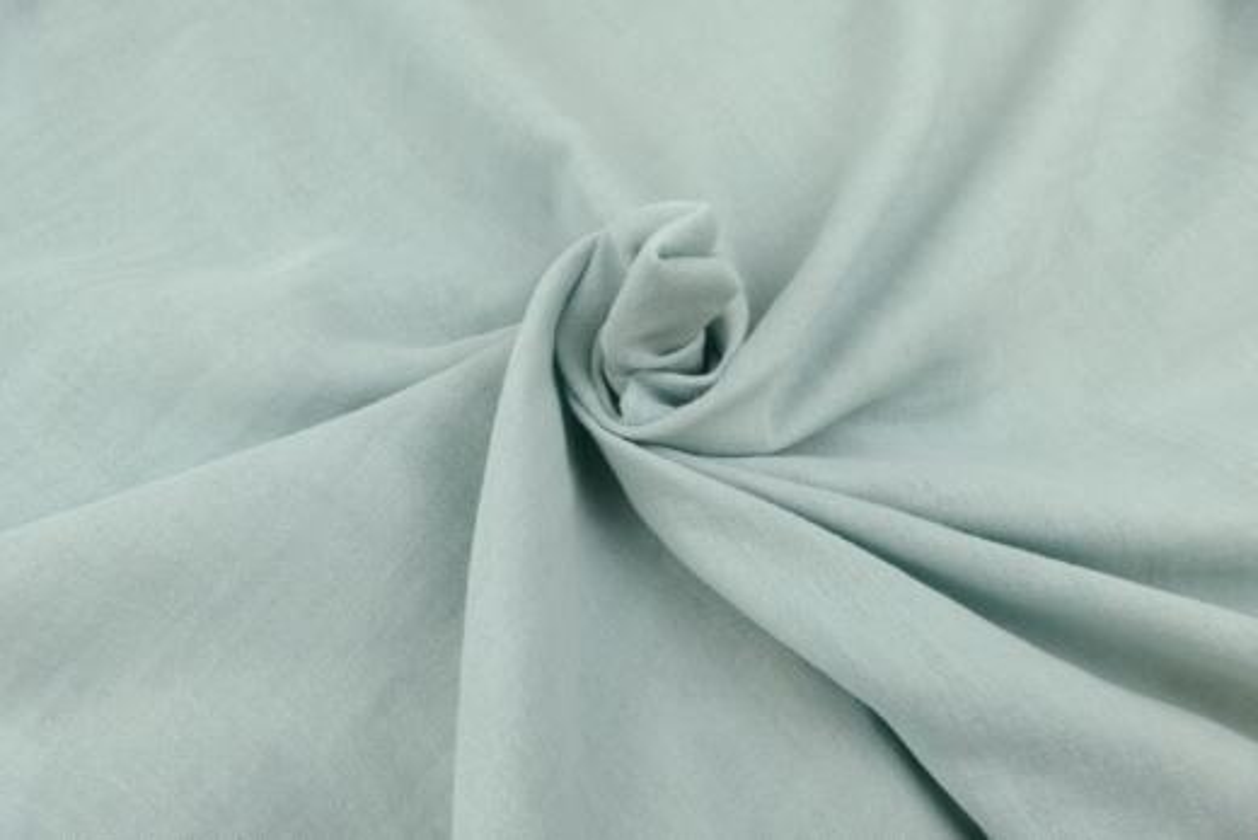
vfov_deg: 51.3
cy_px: 420
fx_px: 874
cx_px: 629
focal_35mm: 25
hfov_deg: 71.5
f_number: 8
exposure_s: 1/60
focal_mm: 9.12
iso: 640
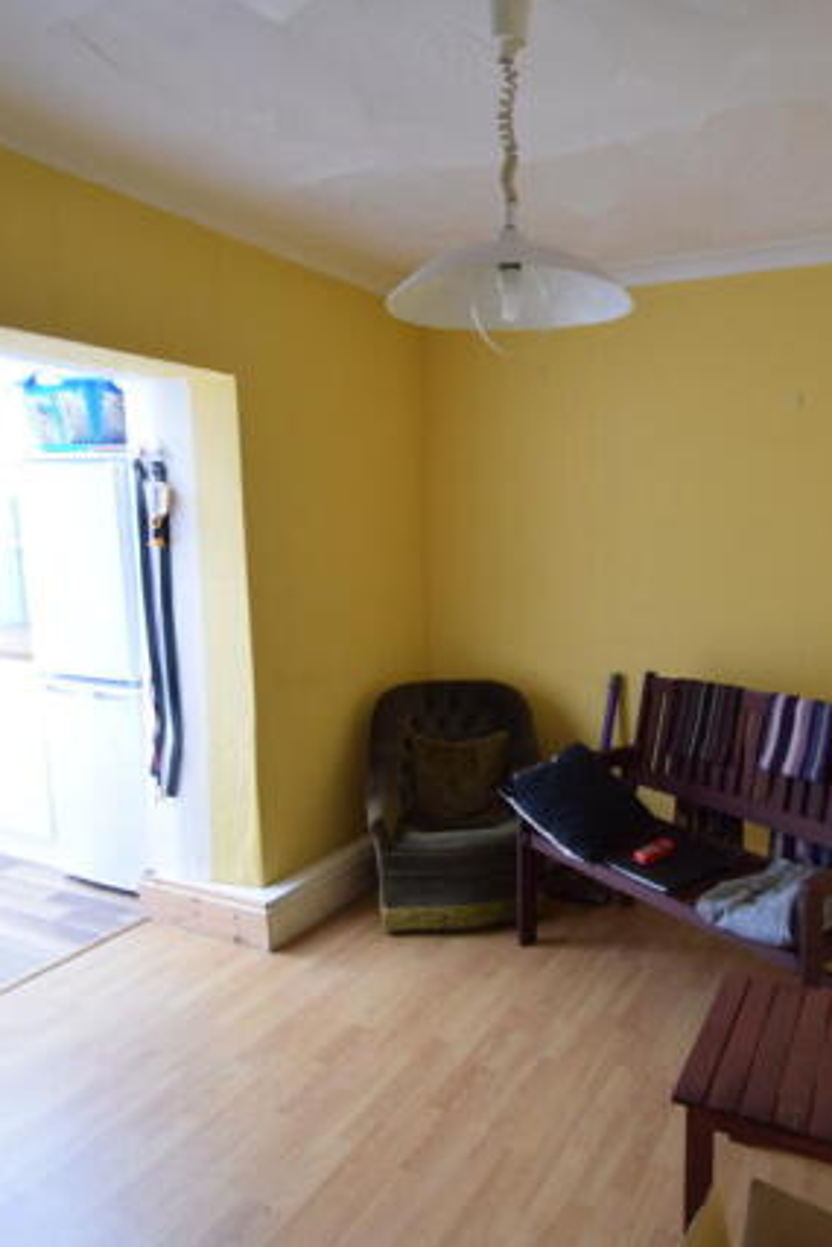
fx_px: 797
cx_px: 558
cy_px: 629
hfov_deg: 54.0
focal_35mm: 23
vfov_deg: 76.1
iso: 800
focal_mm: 10
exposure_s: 1/50
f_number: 3.5
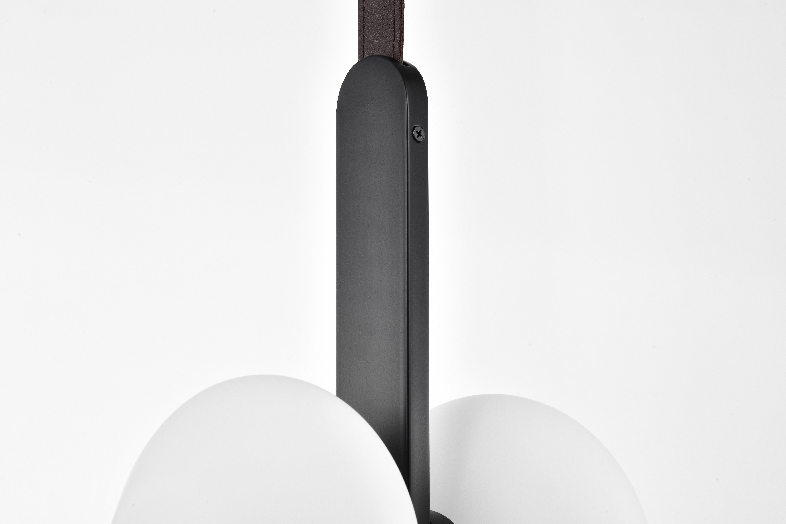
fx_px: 2183
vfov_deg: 13.7
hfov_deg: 20.4
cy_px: 262
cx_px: 393
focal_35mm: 100
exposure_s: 1/40
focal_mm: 100
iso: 200
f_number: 18
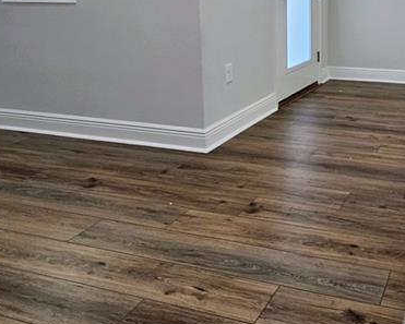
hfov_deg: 47.1
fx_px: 420
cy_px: 23
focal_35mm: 35
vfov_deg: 38.8
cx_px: 354
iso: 80
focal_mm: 2.2
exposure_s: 1/60
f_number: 2.2
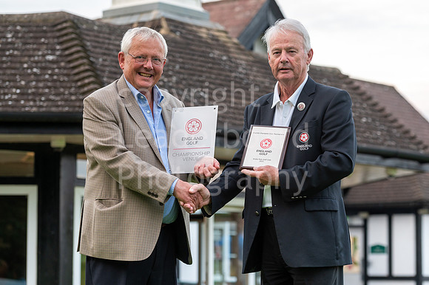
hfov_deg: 17.4
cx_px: 244
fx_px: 1402
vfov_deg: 11.6
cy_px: 126
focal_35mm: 118
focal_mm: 102
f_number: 4.5
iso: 200
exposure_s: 1/60
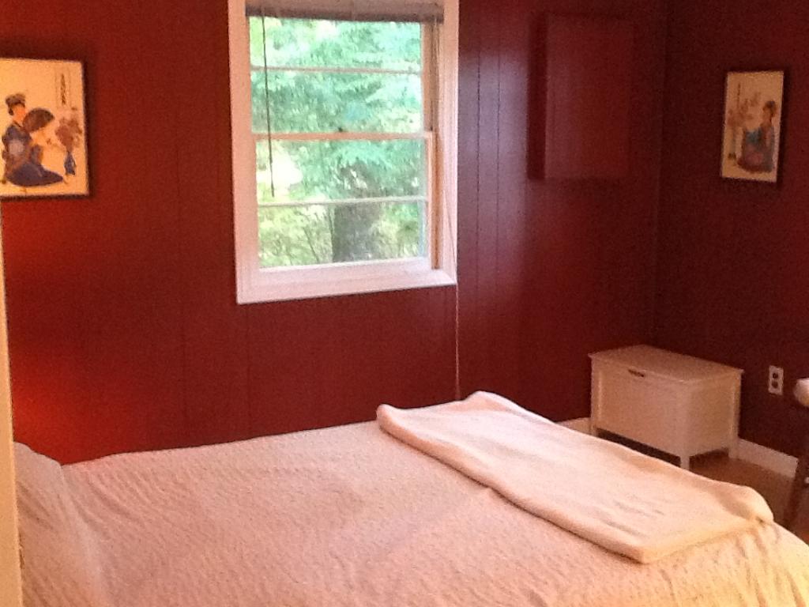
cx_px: 404
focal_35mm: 44
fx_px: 1028
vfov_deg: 32.9
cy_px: 304
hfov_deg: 42.9
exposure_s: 1/20
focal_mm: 2.03
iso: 320
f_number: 2.4
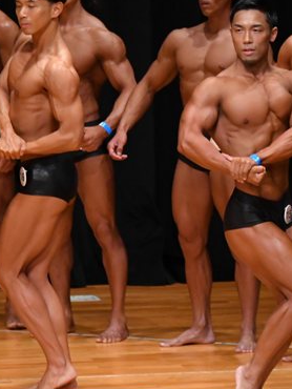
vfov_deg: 3.9
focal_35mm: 513
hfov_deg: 2.9
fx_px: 5763
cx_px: 326
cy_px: 214
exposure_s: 1/400
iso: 4000
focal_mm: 170
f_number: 5.6
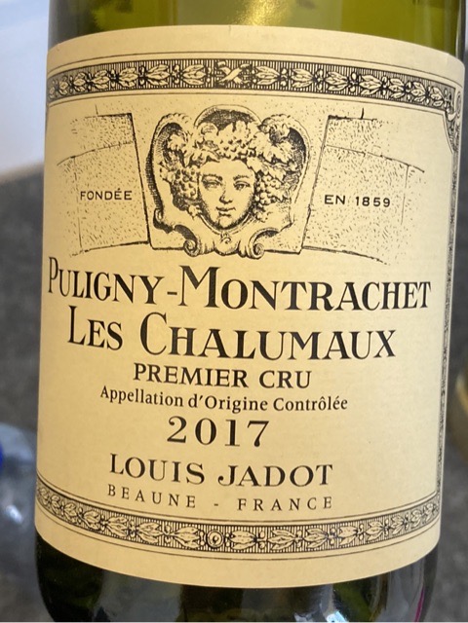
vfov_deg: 30.3
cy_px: 312
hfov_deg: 22.9
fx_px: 1154
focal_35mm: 64
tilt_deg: -62.8
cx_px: 234
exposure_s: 1/58
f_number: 1.8
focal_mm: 3.99
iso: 125
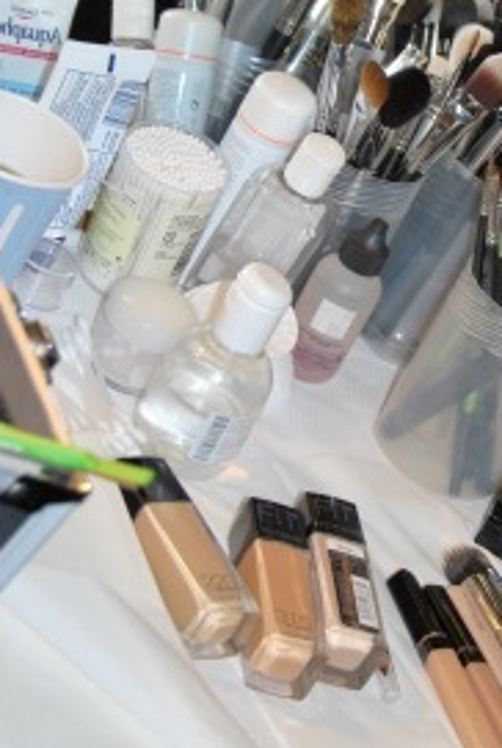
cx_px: 423
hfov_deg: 12.7
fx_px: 2247
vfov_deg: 18.7
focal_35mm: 108
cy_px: 177
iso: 200
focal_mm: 40
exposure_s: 1/60
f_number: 5
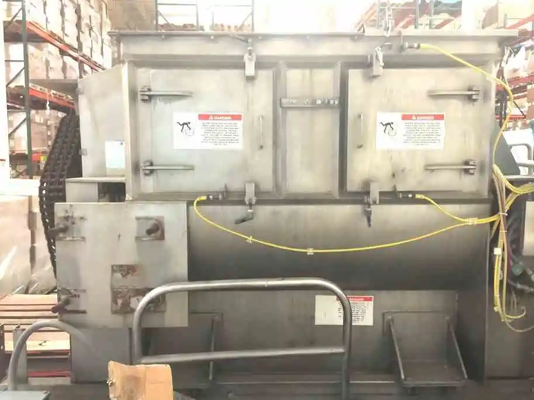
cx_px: 267
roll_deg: -0.4
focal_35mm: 29
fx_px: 447
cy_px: 200
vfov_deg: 48.2
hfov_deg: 61.7
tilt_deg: -4.6
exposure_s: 1/4
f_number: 2.2
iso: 80
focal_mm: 4.15
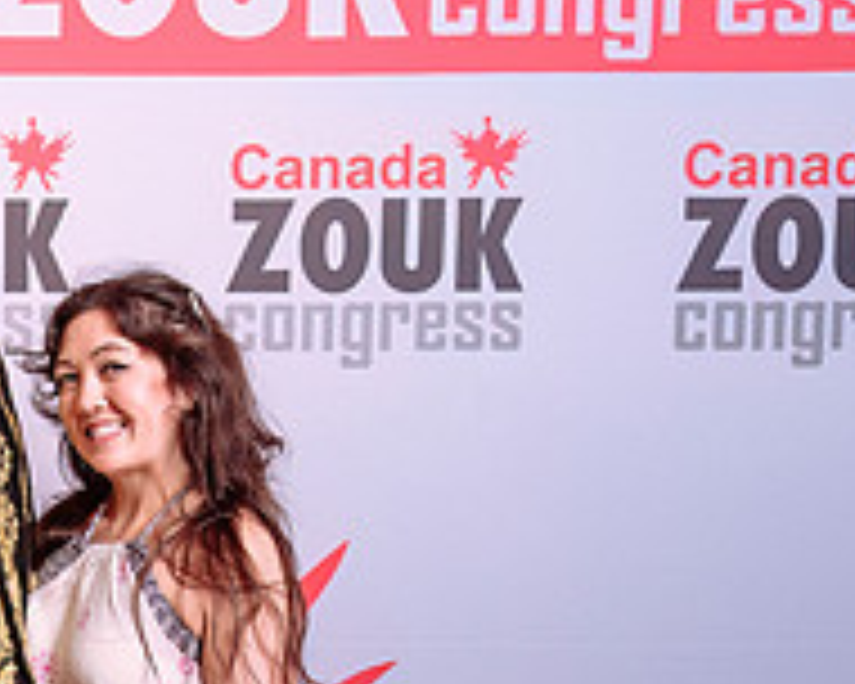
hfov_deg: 20.4
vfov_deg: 17.0
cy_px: 640
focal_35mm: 89
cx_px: -122
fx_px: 2252
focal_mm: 28
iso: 200
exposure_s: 1/160
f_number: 4.5
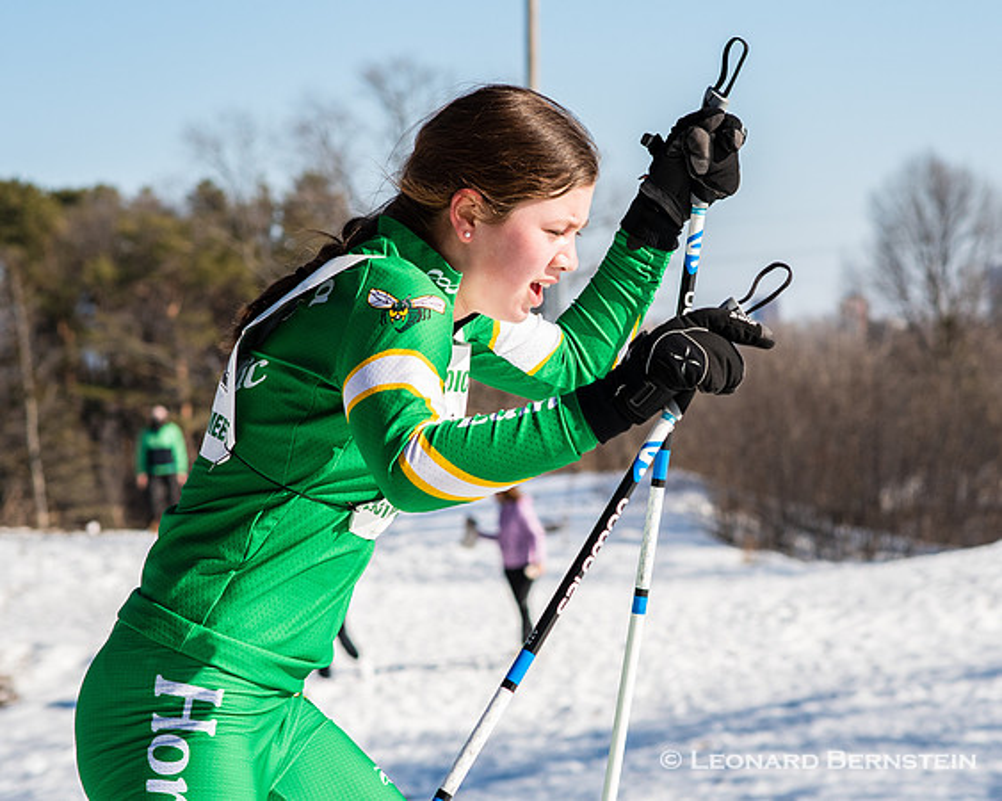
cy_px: 400
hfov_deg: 13.4
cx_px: 589
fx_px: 4257
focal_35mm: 144
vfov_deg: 10.7
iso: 400
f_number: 5.6
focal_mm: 85
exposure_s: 1/2000
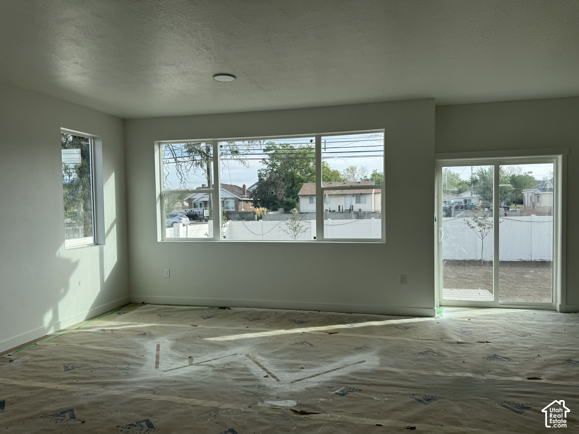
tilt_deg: -1.4
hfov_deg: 71.6
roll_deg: +0.5
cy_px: 217
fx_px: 401
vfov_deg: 56.8
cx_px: 290
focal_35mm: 24
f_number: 1.78
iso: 80
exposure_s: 1/1339
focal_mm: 6.76
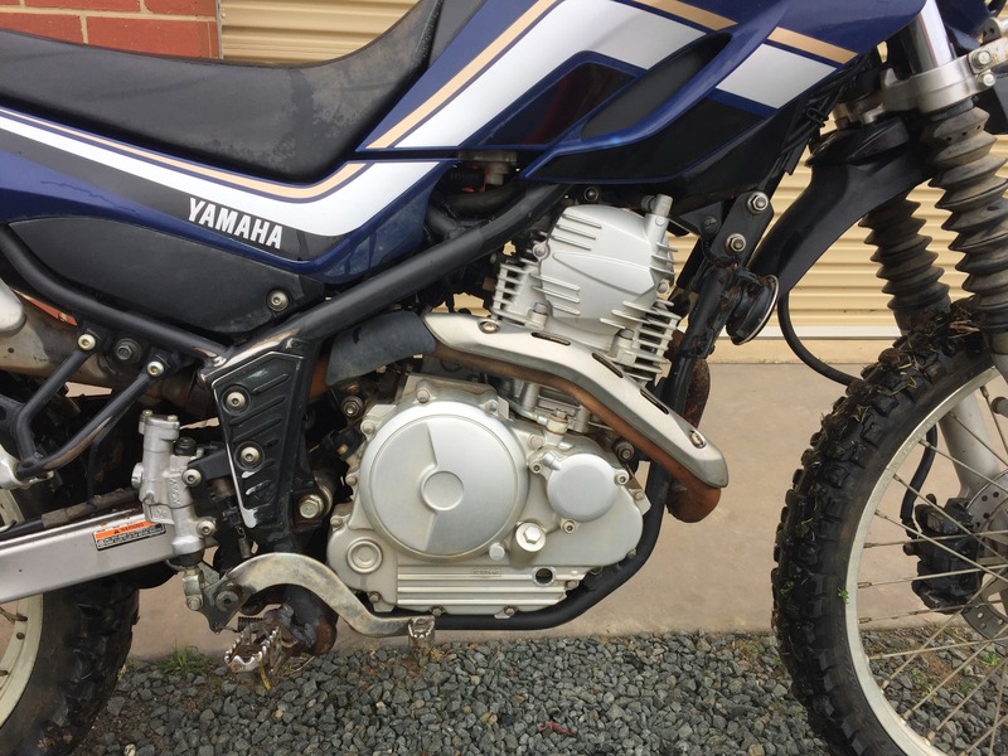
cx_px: 504
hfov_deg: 61.7
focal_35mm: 29
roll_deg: -3.4
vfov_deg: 48.2
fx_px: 844
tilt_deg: -20.5
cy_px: 378
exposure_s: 1/366
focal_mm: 4.15
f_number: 2.2
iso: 32
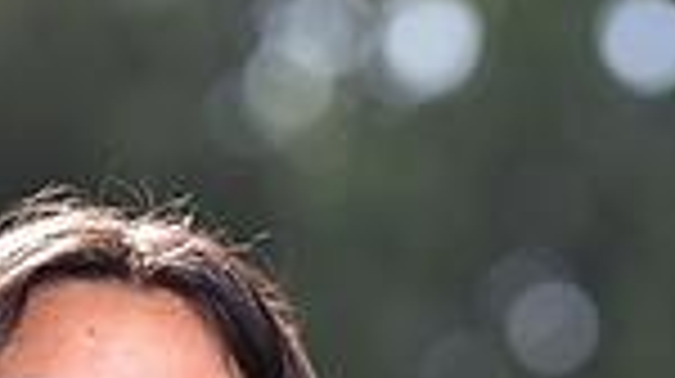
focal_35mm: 811
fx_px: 14500
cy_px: 1120
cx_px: 65
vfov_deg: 1.5
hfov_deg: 2.7
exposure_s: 1/250
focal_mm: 200
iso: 100
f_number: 4.5
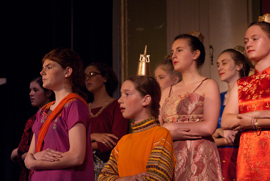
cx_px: 135
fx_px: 845
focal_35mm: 112
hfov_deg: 18.2
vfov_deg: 12.2
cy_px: 90
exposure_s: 1/40
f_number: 2.8
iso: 1250
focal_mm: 75
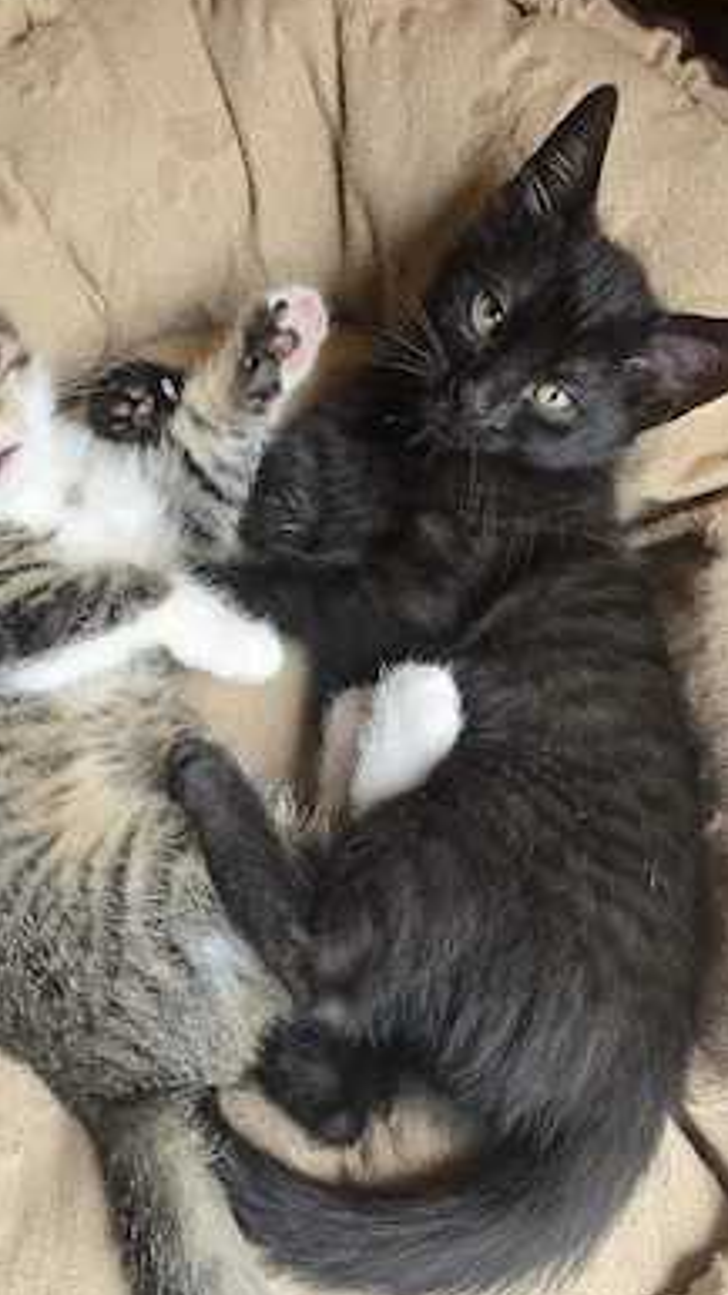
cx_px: 231
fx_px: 893
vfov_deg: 71.9
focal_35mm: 26
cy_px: 644
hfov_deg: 43.6
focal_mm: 6.3
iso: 125
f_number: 1.7
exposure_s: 1/182
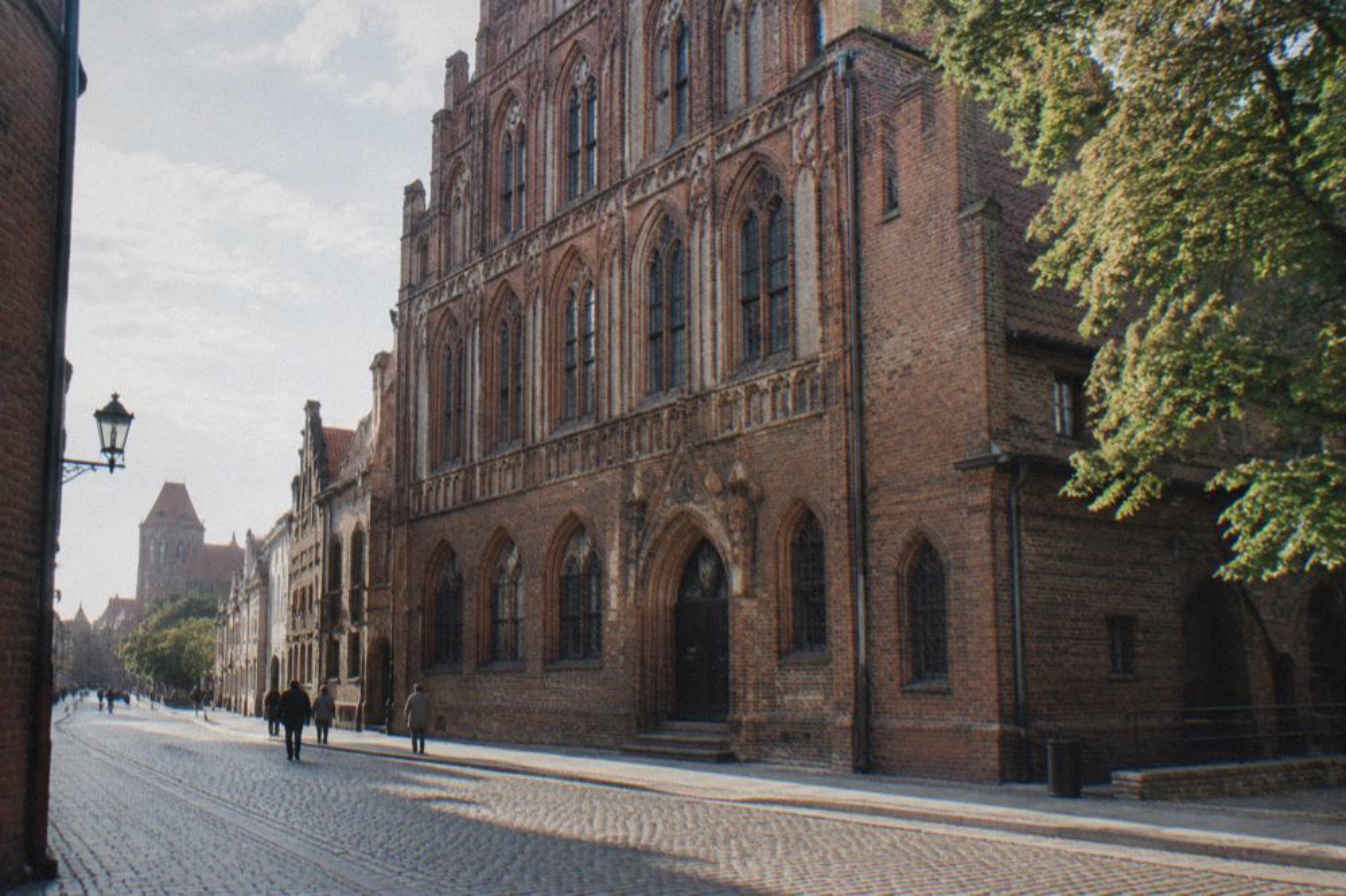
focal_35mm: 35
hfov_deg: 54.5
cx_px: 673
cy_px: 448
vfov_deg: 37.8
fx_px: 1308
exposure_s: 1/400
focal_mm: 35
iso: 500
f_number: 8
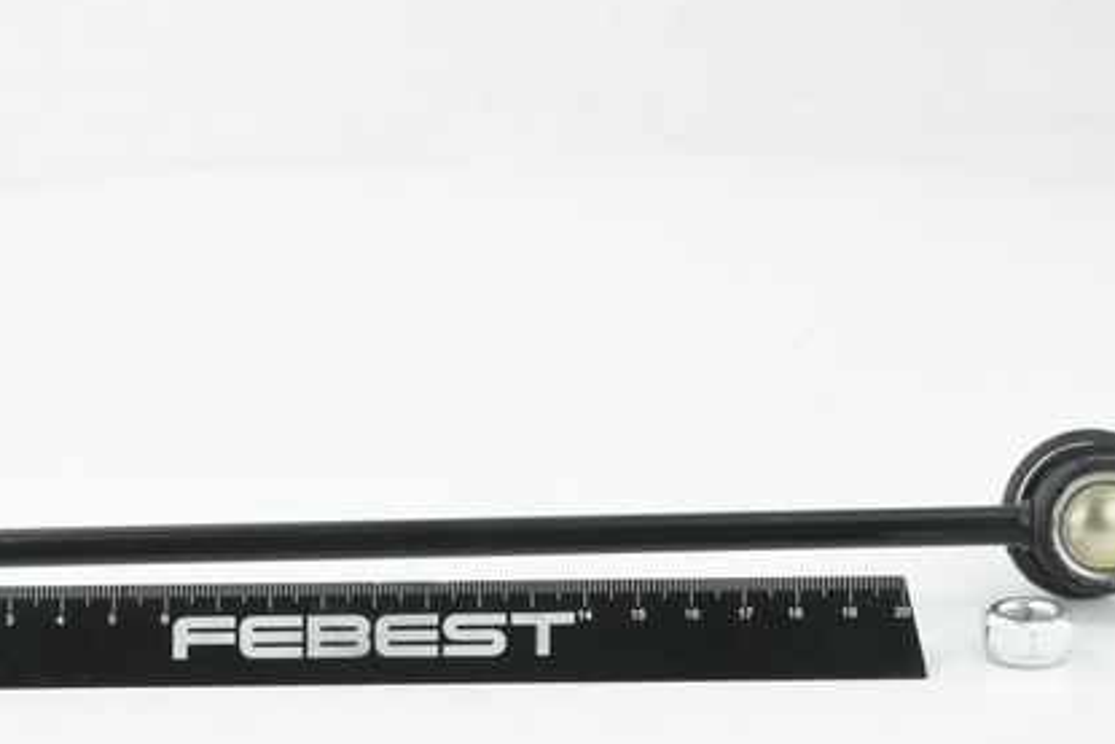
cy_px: 629
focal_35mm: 104
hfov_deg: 19.6
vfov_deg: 13.1
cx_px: 363
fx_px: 3222
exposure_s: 1/2
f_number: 29
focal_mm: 60
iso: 64
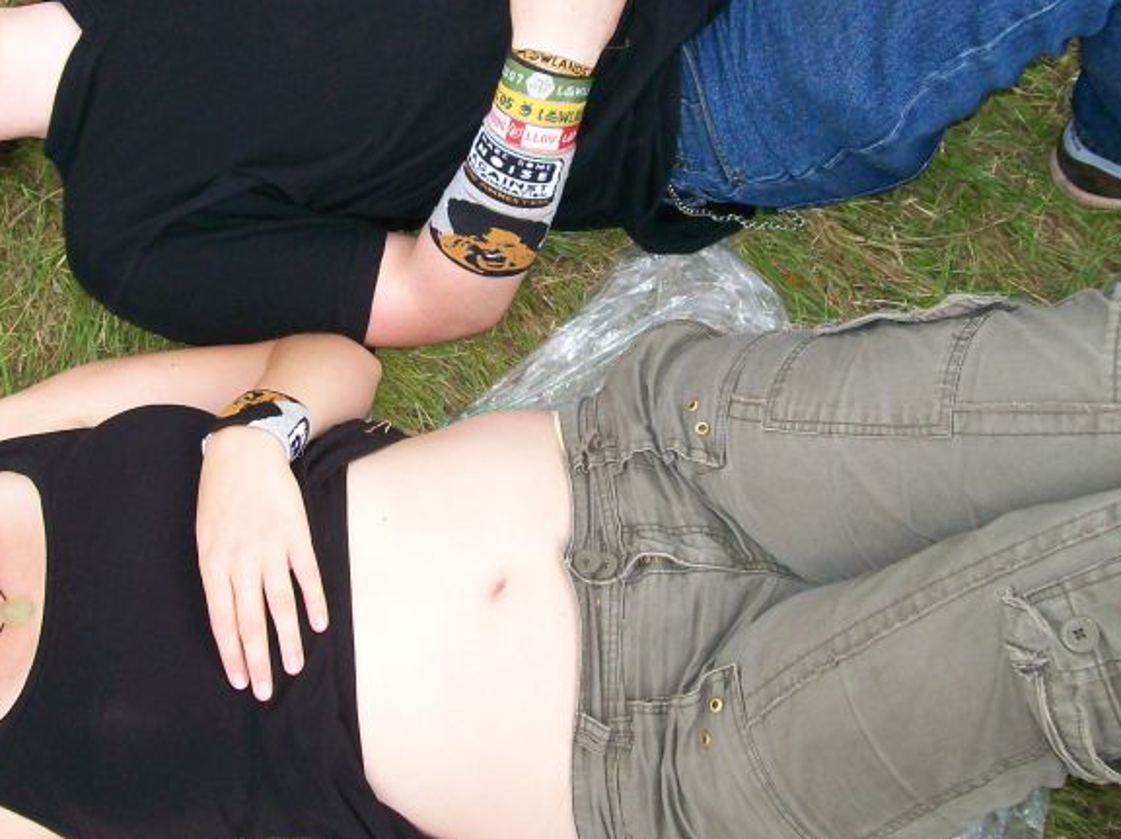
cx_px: 356
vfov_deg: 29.0
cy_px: 313
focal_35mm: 50
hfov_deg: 37.7
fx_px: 1618
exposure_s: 1/486
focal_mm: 6
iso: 80
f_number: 2.7
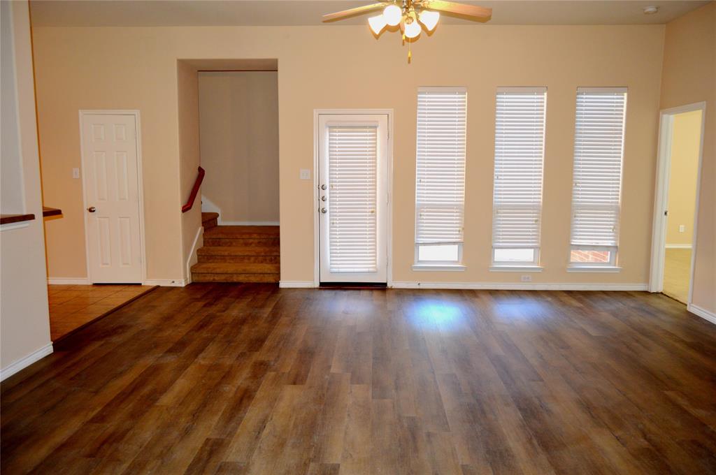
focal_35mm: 27
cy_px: 238
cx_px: 358
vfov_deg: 47.8
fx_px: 536
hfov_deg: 67.4
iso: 400
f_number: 3.5
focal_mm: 18
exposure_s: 1/60
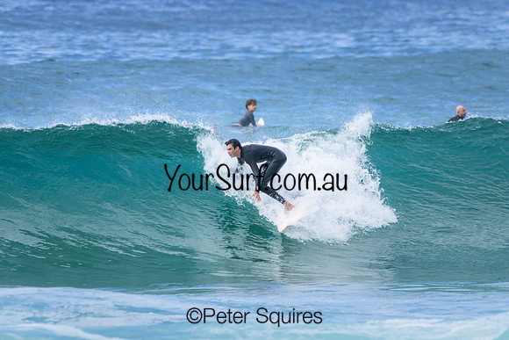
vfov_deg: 1.4
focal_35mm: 1000
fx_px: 14142
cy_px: 170
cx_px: 254
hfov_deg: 2.1
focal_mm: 1000
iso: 1600
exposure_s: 1/2000
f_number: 11
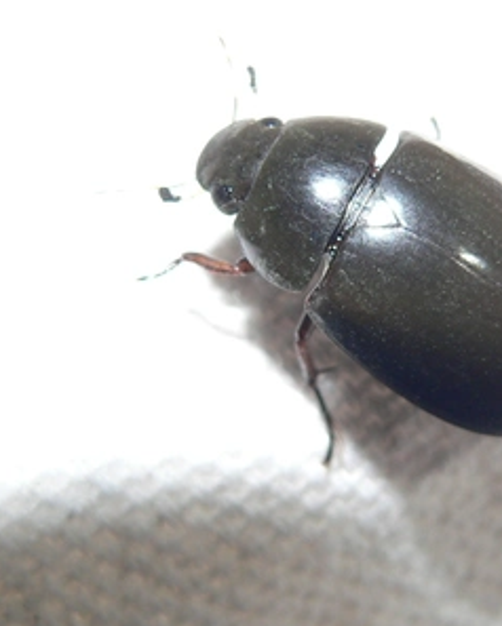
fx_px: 3080
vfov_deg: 11.6
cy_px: 316
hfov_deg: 9.3
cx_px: 327
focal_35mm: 166
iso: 100
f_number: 4
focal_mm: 13.1
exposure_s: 1/60
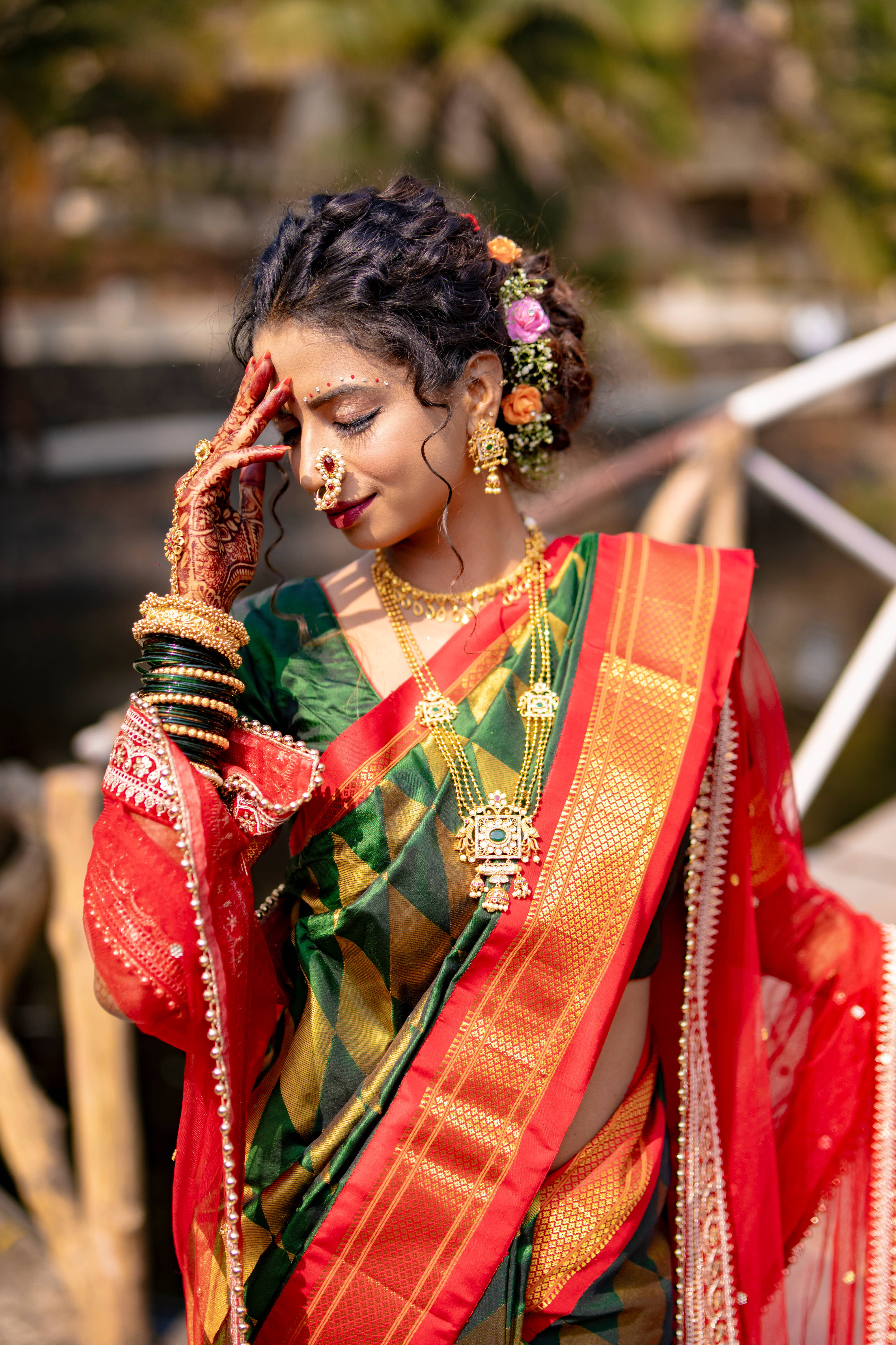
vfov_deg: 39.6
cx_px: 448
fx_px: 1867
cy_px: 672
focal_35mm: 50
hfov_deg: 27.0
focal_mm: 50
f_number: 1.4
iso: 80
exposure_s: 1/8000
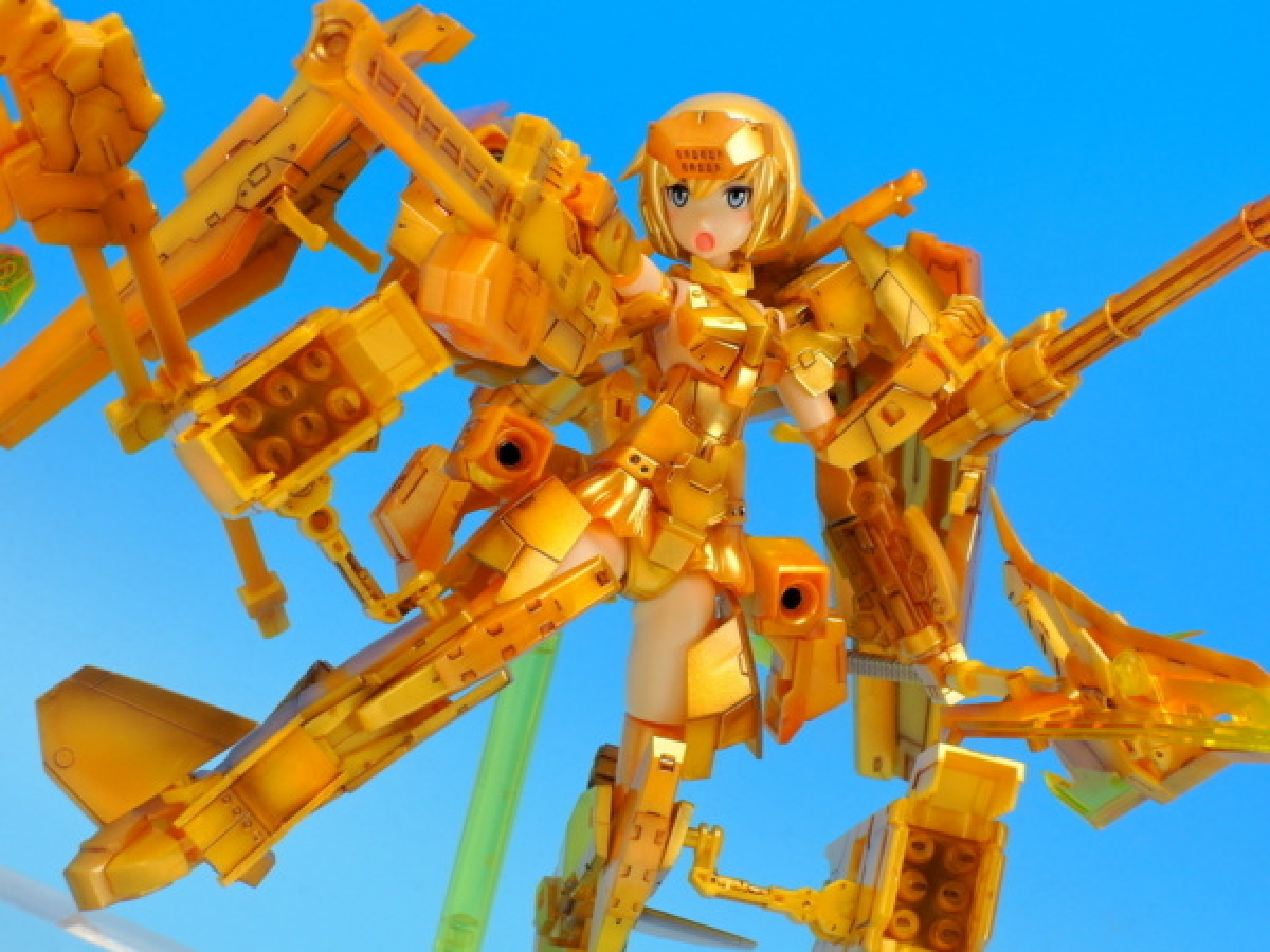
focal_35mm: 105
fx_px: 3852
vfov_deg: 14.1
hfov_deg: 18.7
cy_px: 476
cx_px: 635
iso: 80
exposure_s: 1/1.3
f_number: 7.3
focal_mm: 22.4
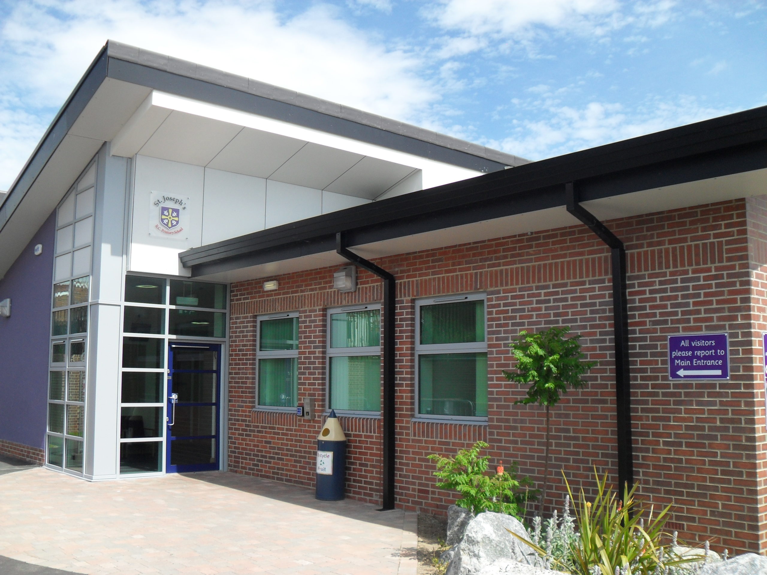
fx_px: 776
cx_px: 384
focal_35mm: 35
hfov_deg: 52.6
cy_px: 288
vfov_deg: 40.7
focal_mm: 6.2
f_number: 8.9
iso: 100
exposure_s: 1/125
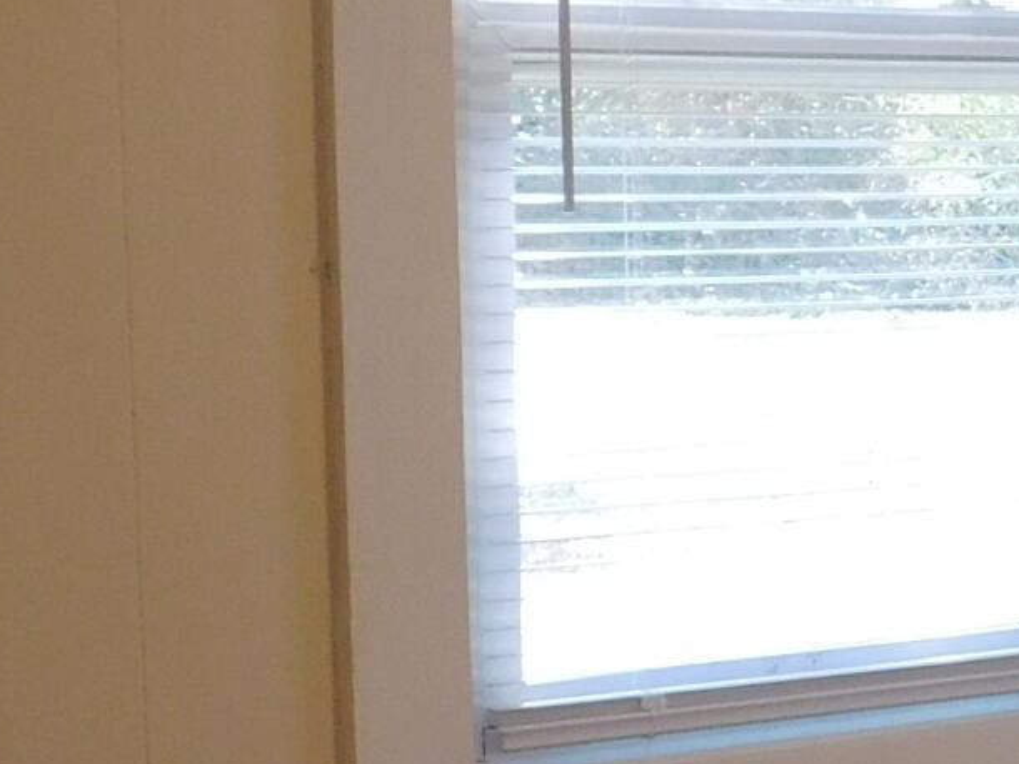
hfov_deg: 15.4
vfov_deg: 13.1
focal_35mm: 113
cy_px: 435
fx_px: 3326
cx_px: 1728
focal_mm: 4
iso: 125
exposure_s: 1/60
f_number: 3
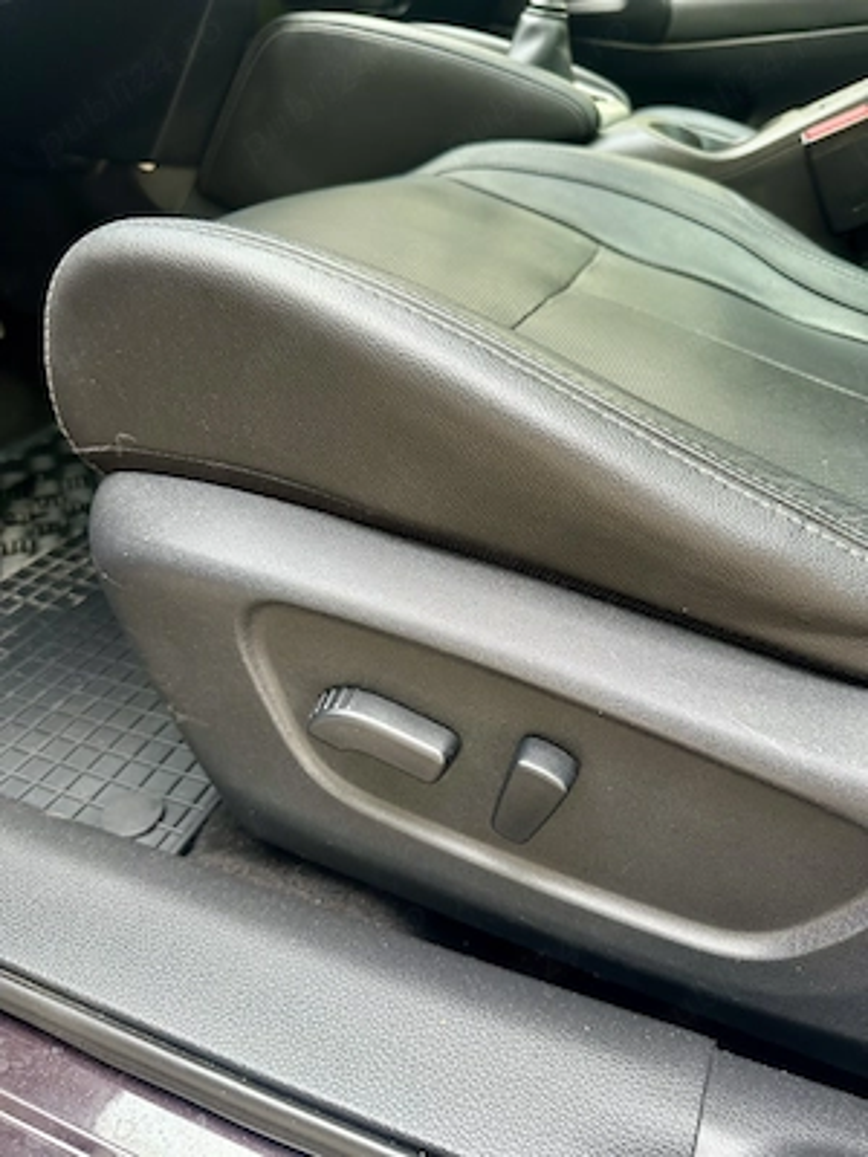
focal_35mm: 24
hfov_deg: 56.8
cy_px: 578
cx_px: 434
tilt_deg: -32.1
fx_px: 802
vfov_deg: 71.6
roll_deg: -4.7
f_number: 1.78
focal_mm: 6.86
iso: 125
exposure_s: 1/121
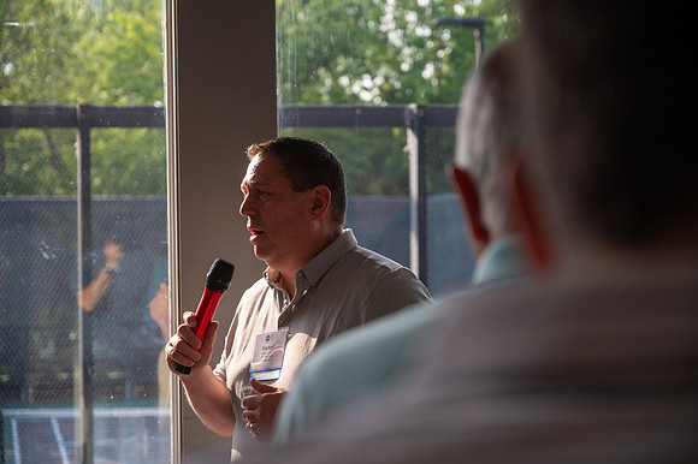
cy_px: 232
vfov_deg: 19.4
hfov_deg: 28.9
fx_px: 1356
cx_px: 349
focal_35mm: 70
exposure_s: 1/1250
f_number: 4
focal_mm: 70
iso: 640
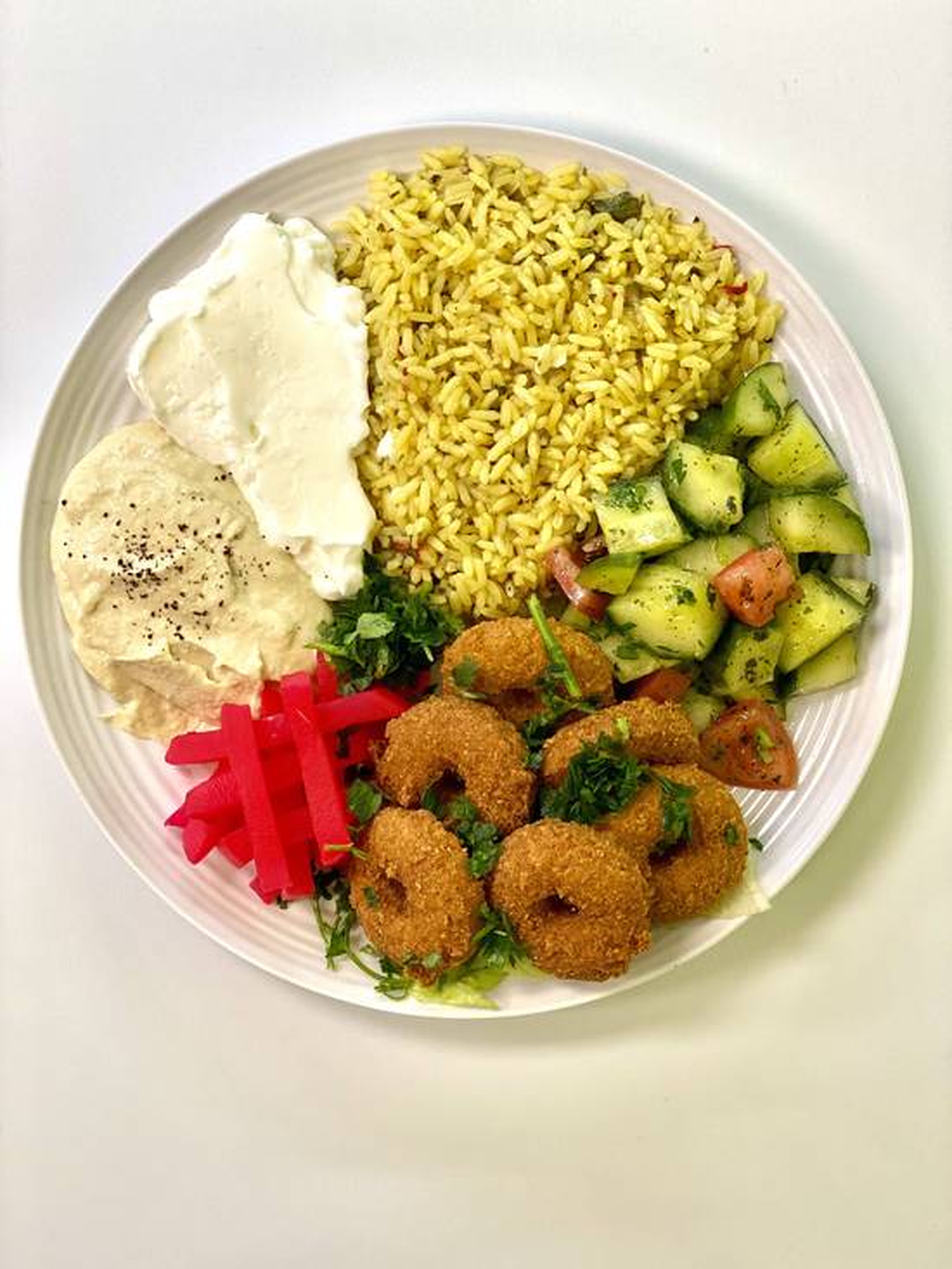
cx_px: 476
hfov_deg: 28.0
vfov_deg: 36.8
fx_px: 1906
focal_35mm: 52
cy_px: 634
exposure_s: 1/120
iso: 125
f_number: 2
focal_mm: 6
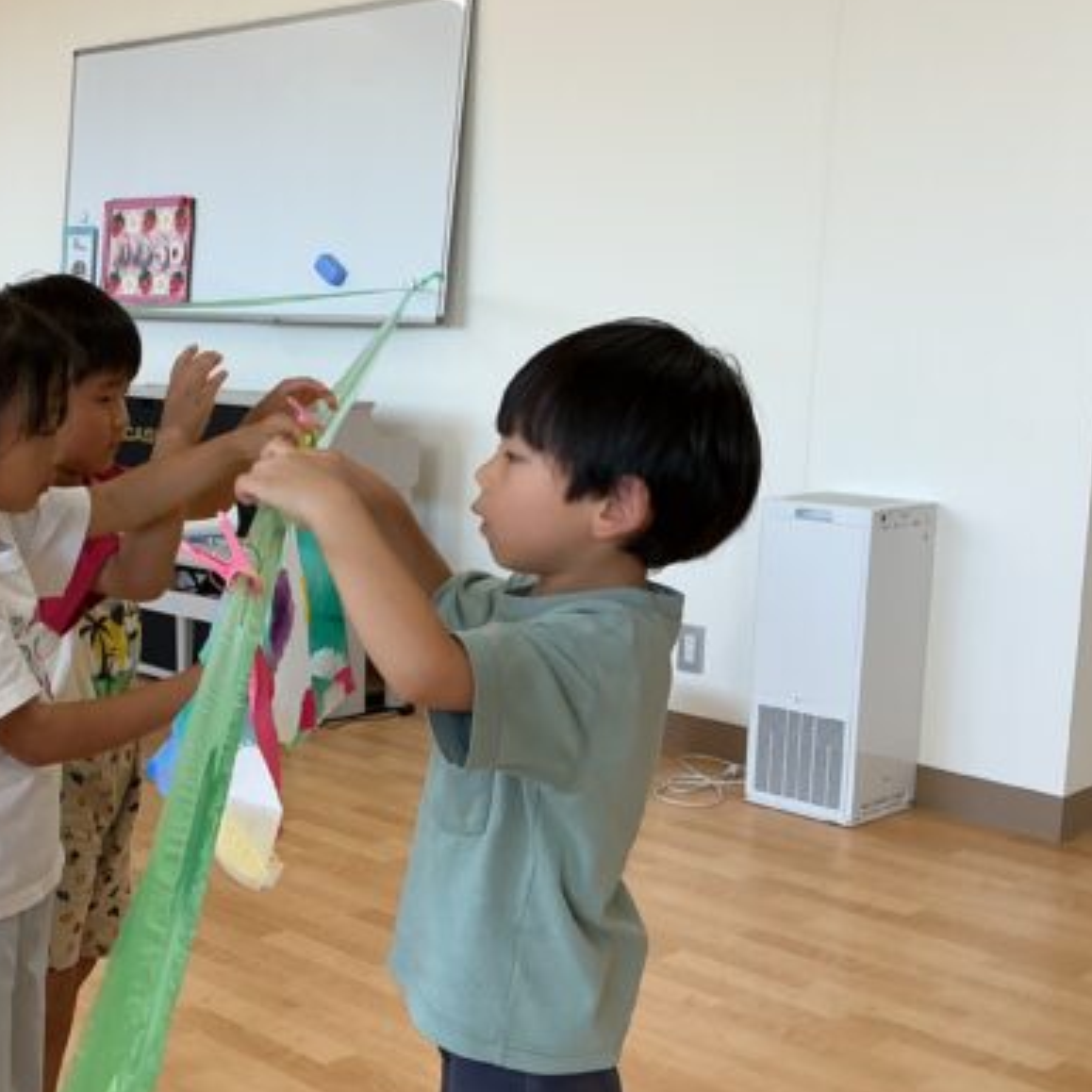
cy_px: 577
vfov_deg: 33.4
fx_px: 1820
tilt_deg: -13.6
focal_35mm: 51
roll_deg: +0.6
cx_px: 192
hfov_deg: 32.3
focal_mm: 3
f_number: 1.8
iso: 32
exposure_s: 1/120
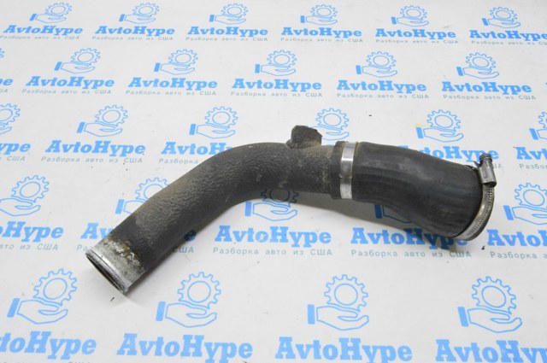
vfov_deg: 45.6
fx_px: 432
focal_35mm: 28
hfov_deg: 64.6
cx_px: 274
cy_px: 182
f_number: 20
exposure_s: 1/15
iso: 6400
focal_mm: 19
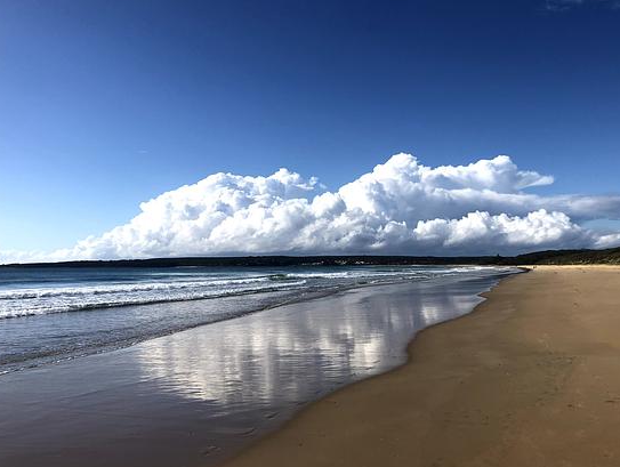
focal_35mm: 32
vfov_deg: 44.2
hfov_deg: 56.6
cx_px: 341
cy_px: 212
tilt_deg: +4.1
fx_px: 574
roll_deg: +0.9
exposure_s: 1/3436
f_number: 1.8
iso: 20
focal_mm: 3.99
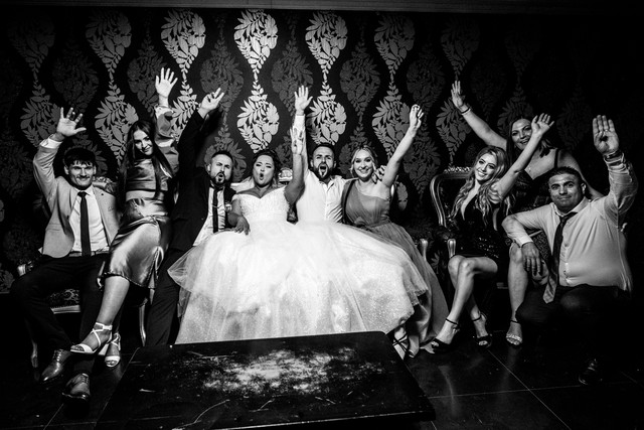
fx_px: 390
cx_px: 293
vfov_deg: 57.7
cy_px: 215
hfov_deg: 78.9
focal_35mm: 22
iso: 2000
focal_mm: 13
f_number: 2.2
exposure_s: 1/125
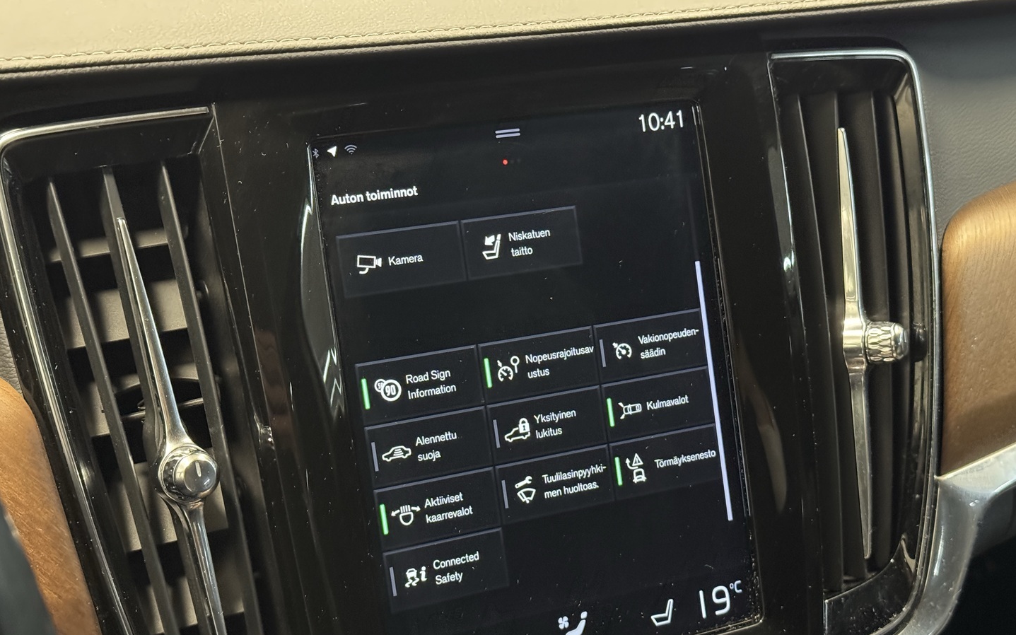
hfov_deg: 39.6
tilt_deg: -24.6
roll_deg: -1.1
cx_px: 508
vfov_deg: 25.3
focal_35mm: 51
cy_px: 370
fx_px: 1412
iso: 800
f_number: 1.78
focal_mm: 6.76
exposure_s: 1/27
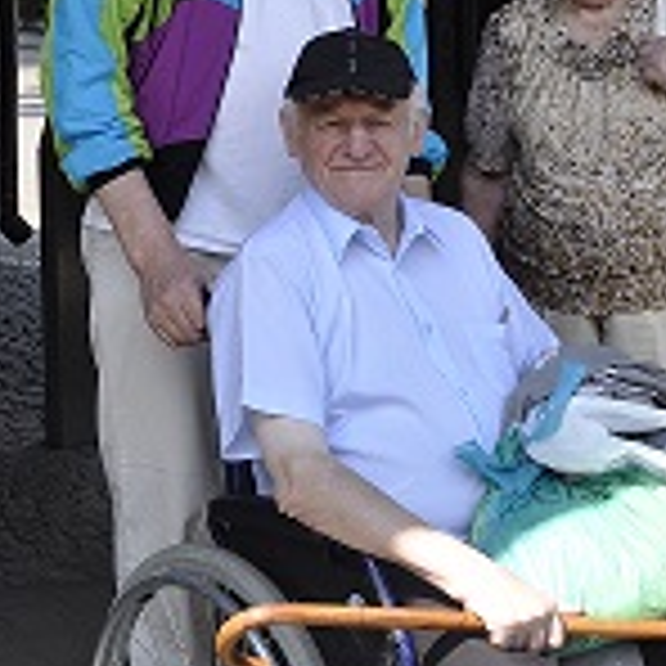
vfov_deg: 20.6
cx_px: 441
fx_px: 1807
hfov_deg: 20.8
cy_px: 126
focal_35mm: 83
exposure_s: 1/250
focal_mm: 18
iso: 200
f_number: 8
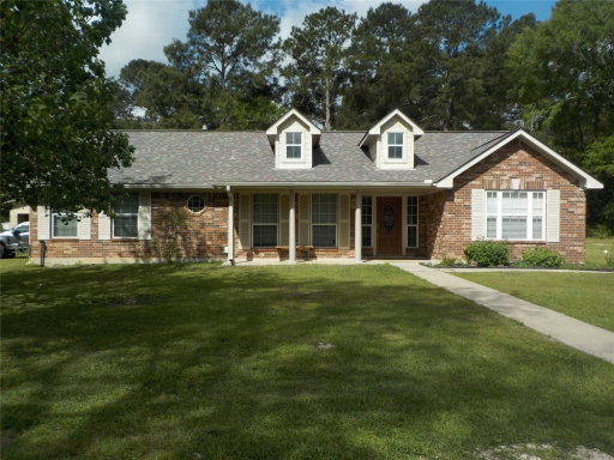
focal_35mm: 30
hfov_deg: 60.0
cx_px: 307
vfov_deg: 46.8
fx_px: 532
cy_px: 230
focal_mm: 4.1
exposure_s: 1/1600
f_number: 3.3
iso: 125
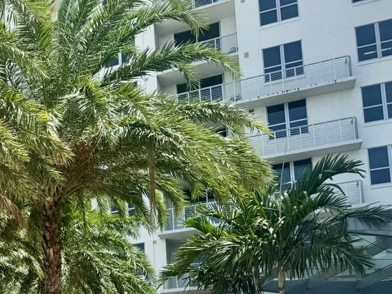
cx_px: -54
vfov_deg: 24.6
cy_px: 333
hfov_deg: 30.6
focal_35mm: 55
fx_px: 623
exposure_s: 1/2415
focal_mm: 6.76
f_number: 1.78
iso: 80
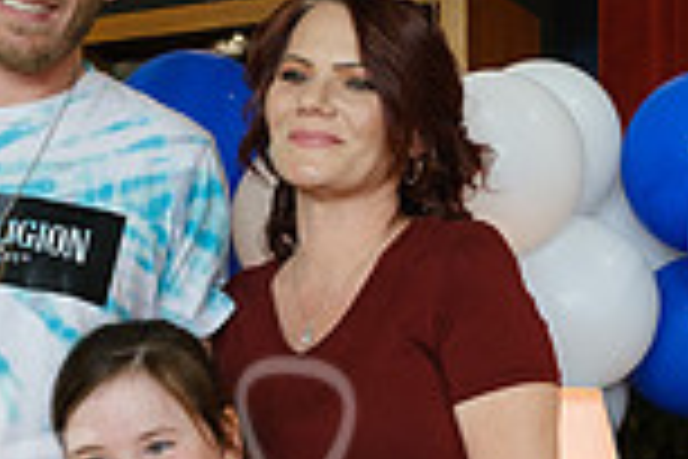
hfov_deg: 22.3
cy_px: 565
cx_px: 220
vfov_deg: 14.5
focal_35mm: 91
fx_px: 1739
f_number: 4
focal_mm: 16
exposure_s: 1/125
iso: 1600
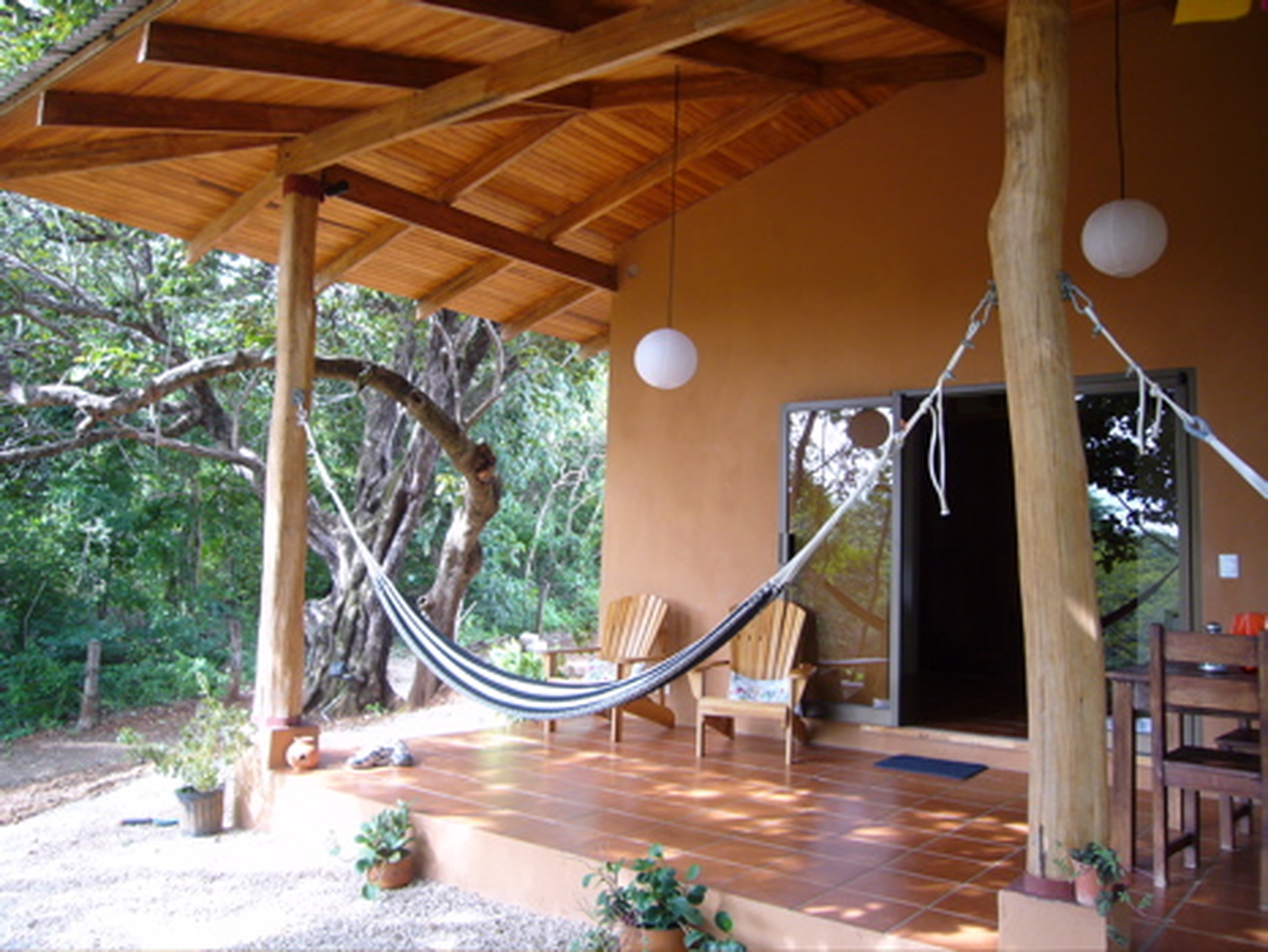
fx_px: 1026
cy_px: 476
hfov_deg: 63.4
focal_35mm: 28
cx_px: 634
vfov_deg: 49.8
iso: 80
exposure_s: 1/50
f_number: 2.8
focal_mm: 4.6
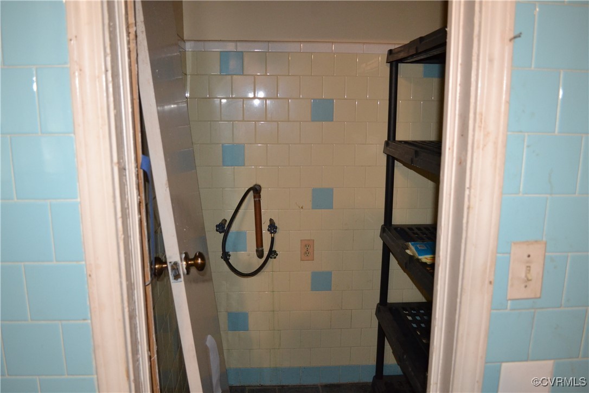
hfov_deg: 67.4
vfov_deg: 47.9
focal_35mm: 27
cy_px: 196
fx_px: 442
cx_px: 294
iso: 1800
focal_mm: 18
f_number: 3.5
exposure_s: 1/60
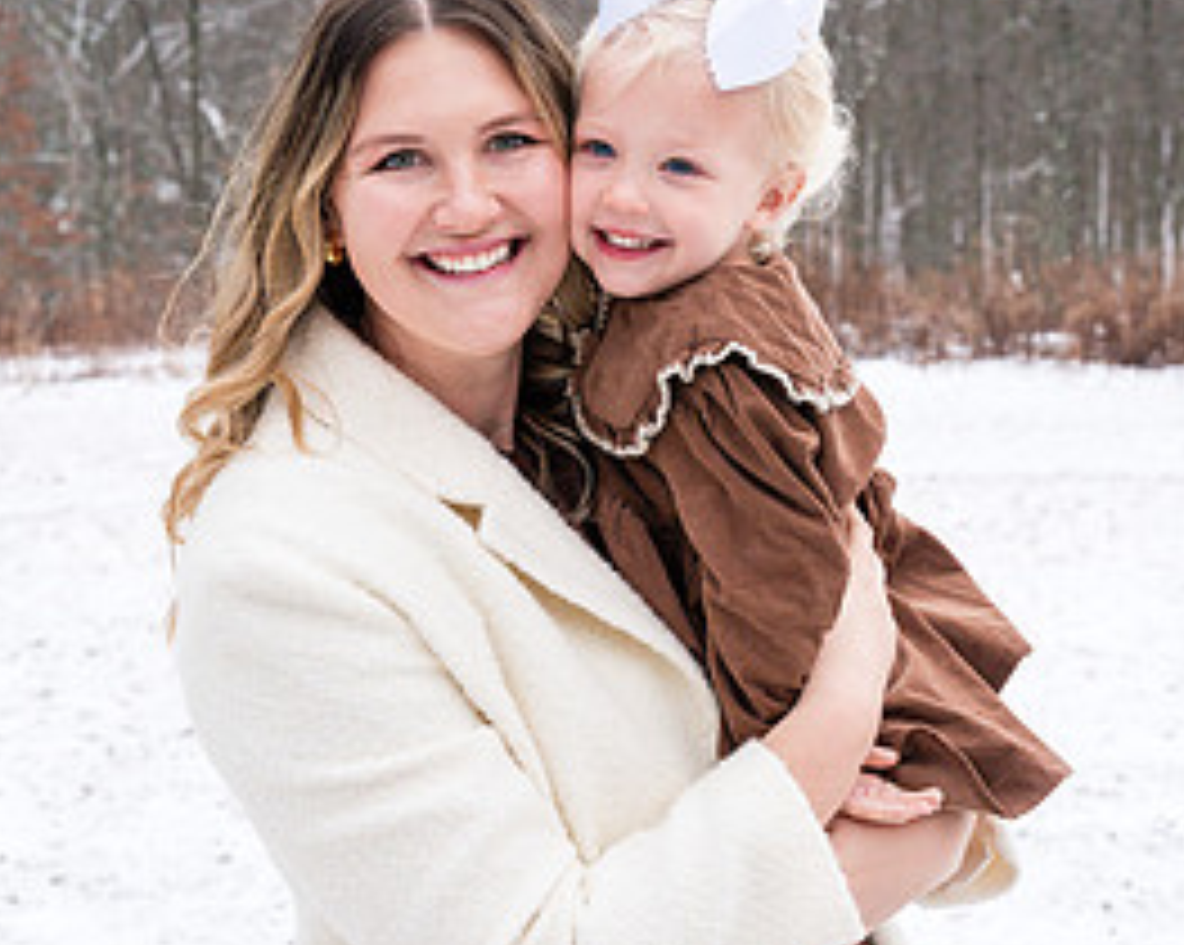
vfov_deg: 17.1
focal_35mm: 90
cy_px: 405
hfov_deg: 21.3
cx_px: 603
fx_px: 3151
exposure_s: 1/250
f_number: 8
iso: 1000
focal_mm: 56
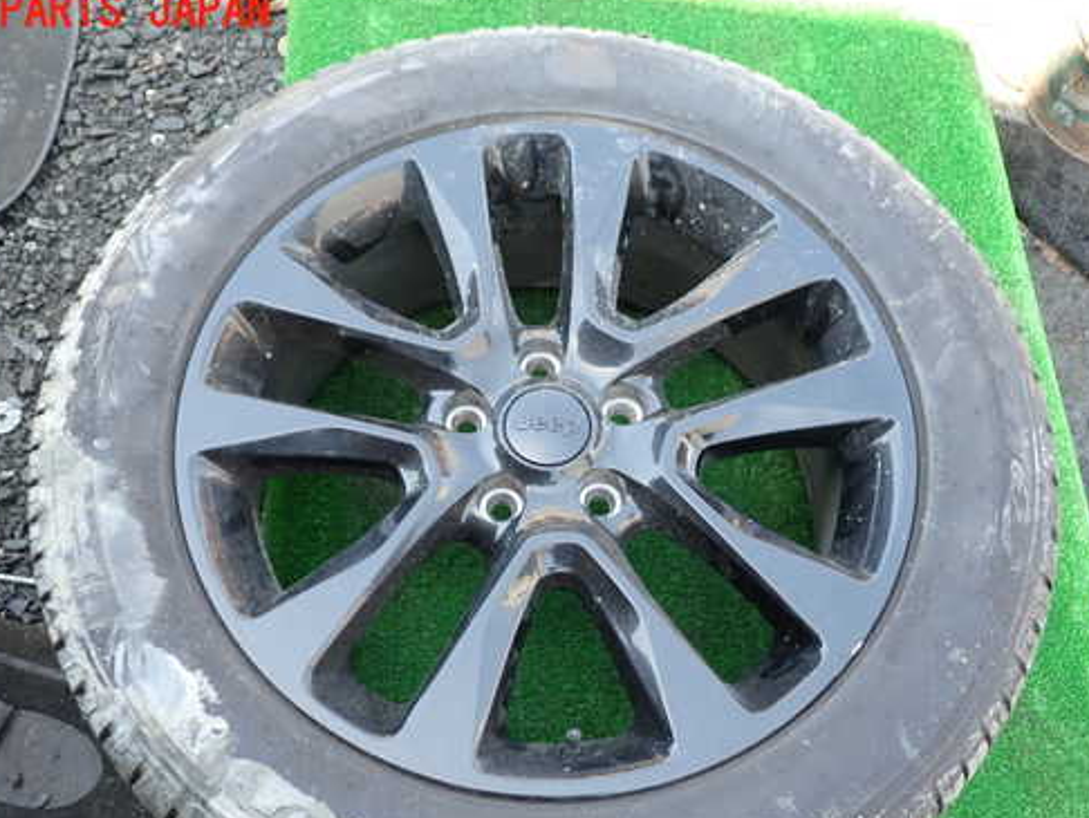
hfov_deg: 50.1
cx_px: 536
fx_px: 1165
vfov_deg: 38.5
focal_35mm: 37
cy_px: 489
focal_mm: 5.4
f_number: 2.3
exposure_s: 1/100
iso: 100
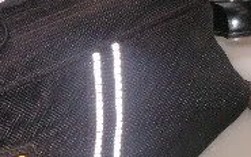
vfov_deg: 9.4
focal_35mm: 139
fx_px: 952
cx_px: 45
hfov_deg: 14.9
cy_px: 102
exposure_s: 1/45
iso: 160
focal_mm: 6.3
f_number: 3.3
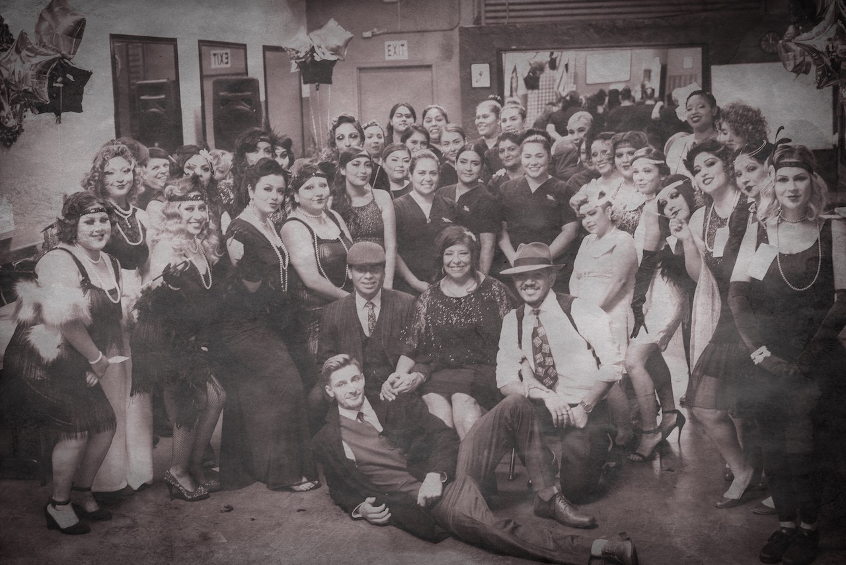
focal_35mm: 50
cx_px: 423
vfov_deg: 27.0
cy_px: 282
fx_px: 1176
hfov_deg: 39.6
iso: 3200
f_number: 4
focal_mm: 50
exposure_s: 1/100
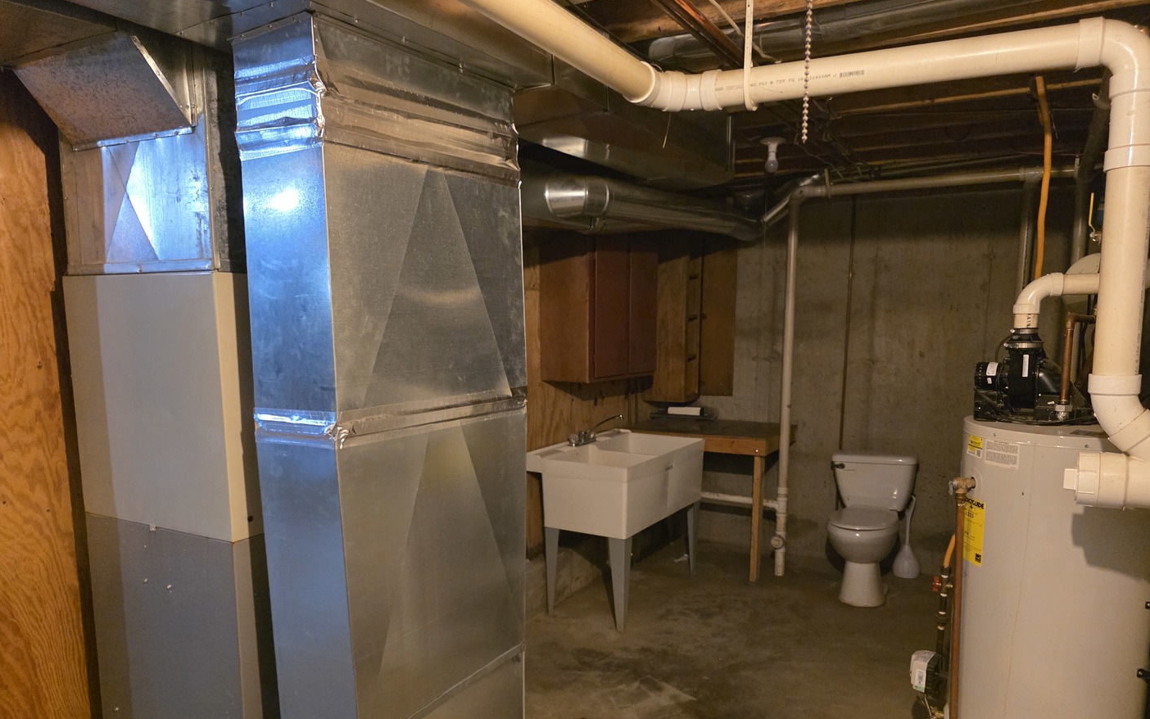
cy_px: 431
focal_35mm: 25
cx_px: 582
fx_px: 784
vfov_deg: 49.0
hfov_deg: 72.5
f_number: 1.7
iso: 2500
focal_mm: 6.3
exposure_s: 1/120
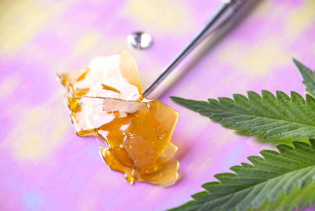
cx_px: 161
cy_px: 113
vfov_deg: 14.3
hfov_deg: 21.2
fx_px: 840
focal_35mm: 96
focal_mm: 85
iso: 100
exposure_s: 1/125
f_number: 7.1
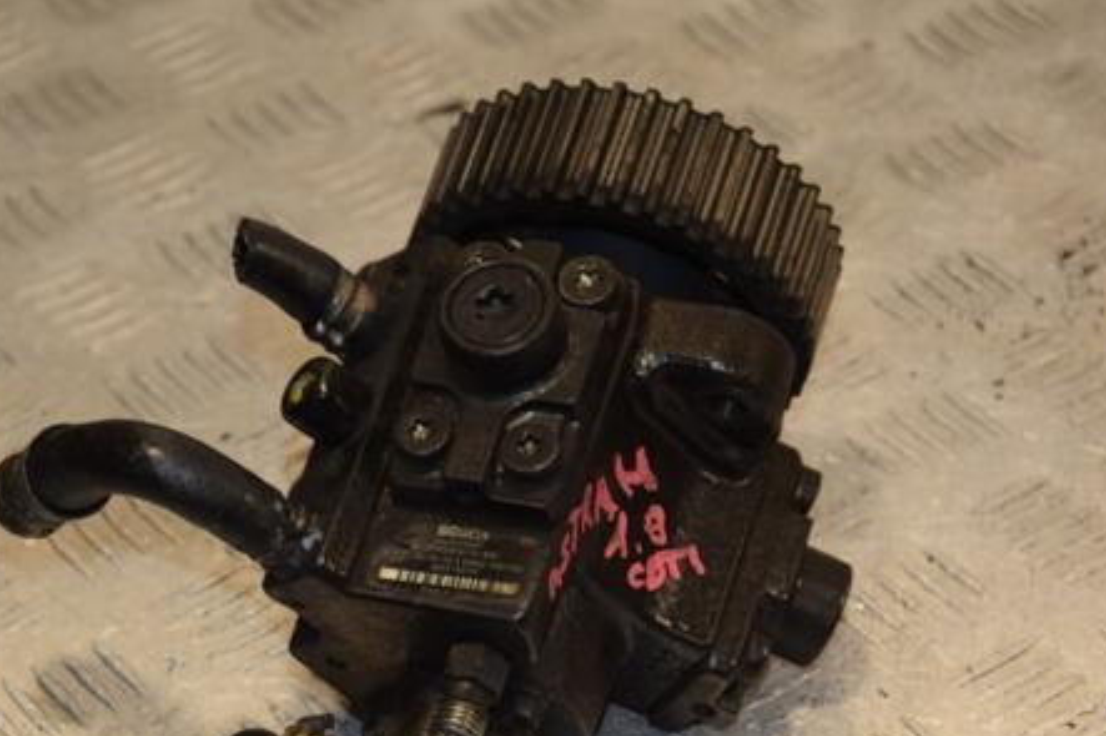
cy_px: 491
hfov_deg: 16.3
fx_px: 3869
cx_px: 434
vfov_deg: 10.9
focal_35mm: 126
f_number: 5.6
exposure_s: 1/200
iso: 800
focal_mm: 62
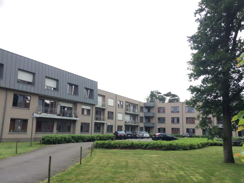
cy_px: 92
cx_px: 122
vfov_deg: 48.2
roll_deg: -0.3
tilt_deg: +10.0
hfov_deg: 61.7
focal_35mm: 29
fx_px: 204
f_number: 2.2
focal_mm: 4.15
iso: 32
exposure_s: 1/461
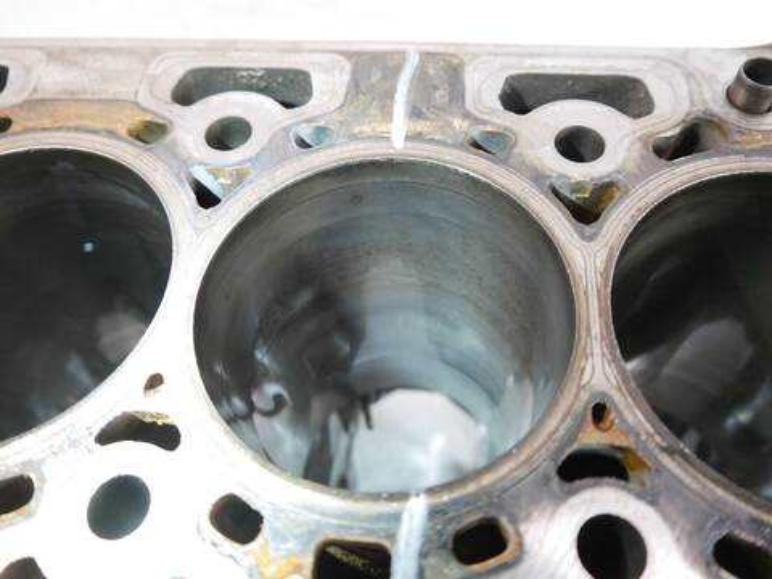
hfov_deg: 60.0
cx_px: 386
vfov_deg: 46.8
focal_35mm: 30
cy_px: 290
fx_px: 669
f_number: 3.5
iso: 3200
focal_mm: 15
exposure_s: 1/125
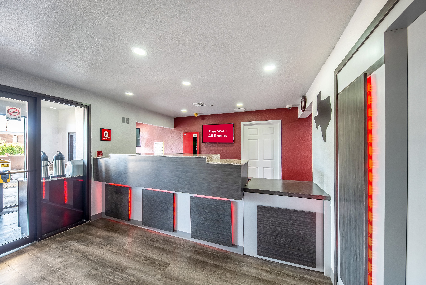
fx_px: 142
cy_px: 142
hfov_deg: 112.6
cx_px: 213
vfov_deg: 90.1
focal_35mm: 12
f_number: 8
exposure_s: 1/40
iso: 500
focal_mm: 12
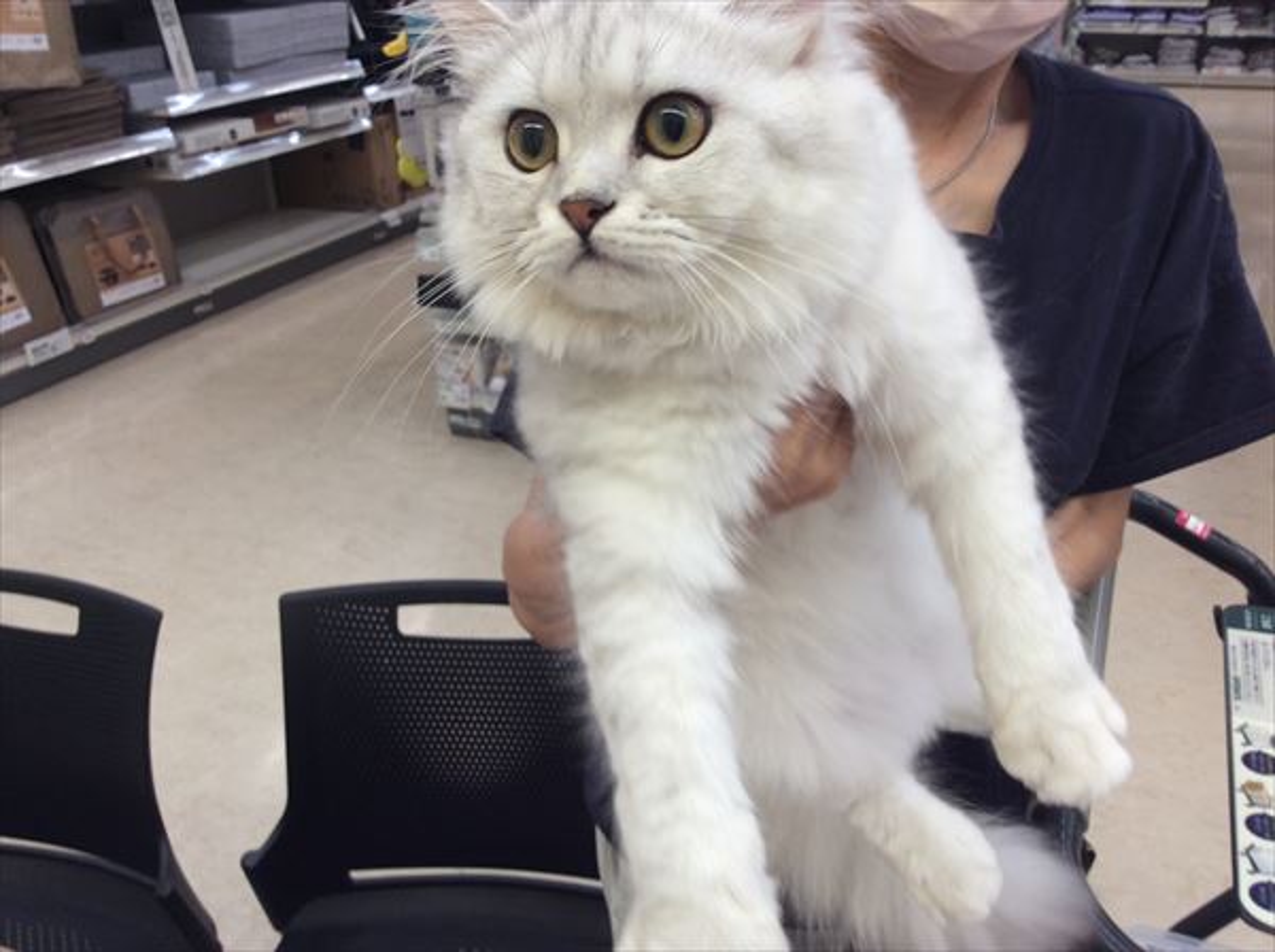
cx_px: 638
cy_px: 476
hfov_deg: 56.9
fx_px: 1177
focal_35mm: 32
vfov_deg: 44.0
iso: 40
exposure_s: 1/40
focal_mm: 3.3
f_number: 2.4
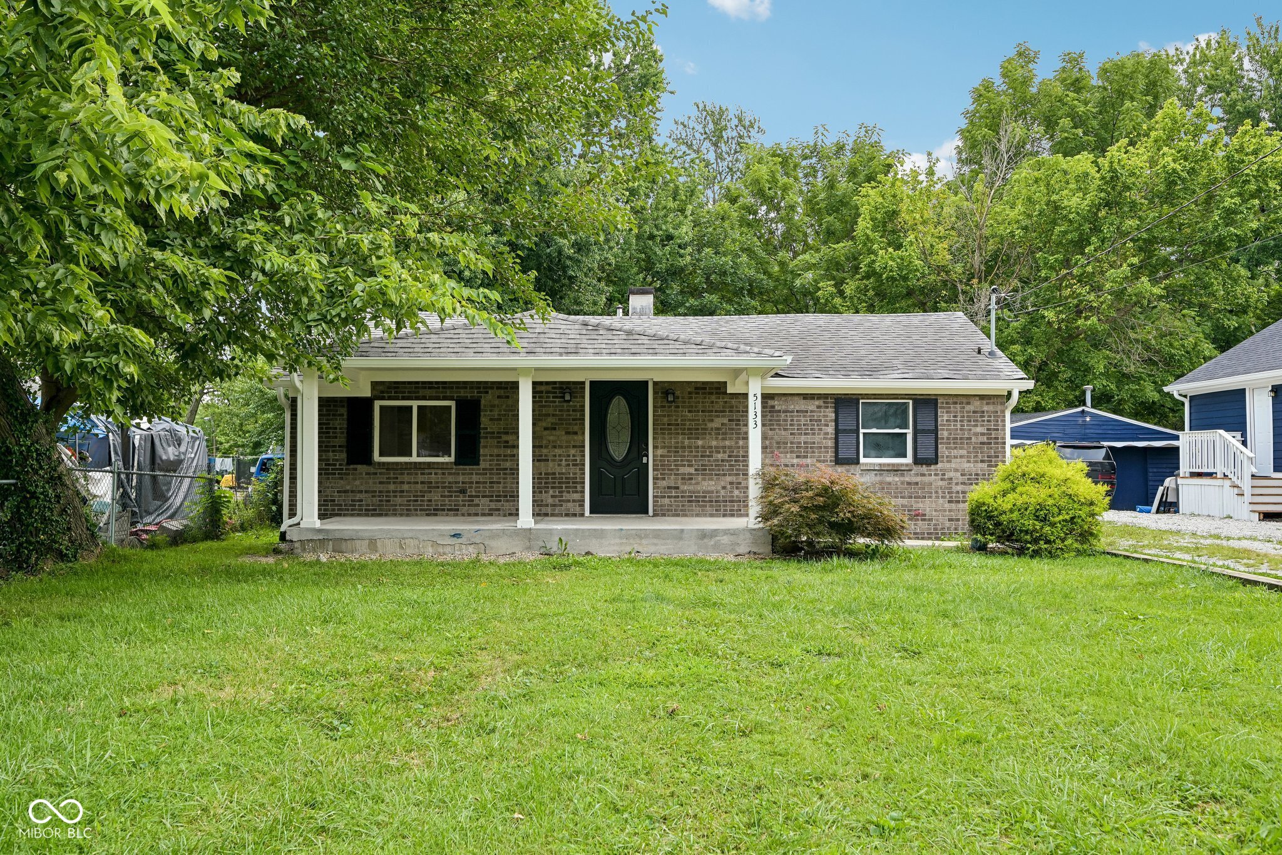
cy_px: 428
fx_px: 1068
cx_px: 641
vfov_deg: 43.6
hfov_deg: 61.9
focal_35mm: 30
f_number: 8
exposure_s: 1/80
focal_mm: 30
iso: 100
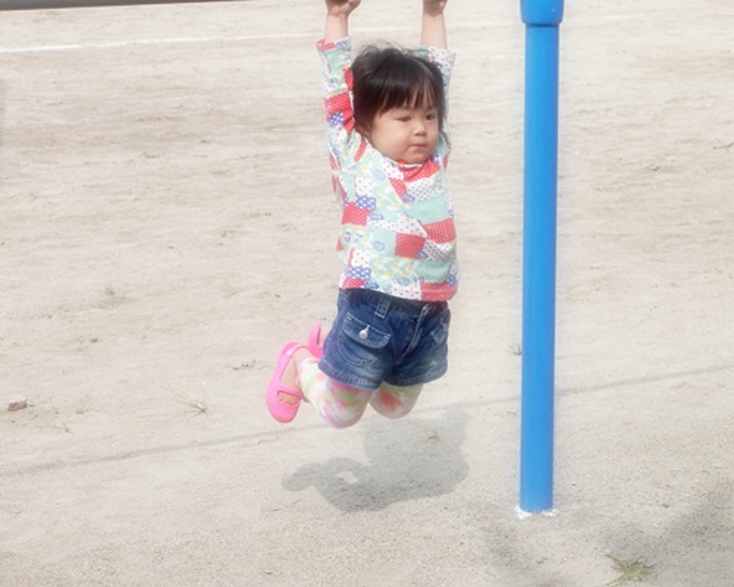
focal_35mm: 109
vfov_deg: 14.1
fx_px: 2368
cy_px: 301
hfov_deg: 17.6
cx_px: 421
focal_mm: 33
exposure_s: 1/250
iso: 100
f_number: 7.1
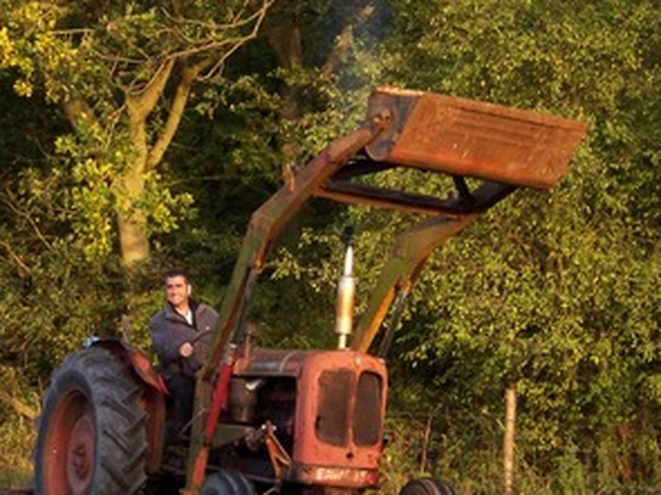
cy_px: 358
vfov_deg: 9.9
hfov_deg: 13.2
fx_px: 2844
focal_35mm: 149
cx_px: 181
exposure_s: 1/90
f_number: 4.9
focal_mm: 16.6
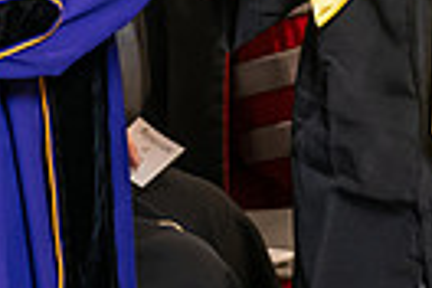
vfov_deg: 4.4
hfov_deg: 6.7
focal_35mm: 308
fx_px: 3696
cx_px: 46
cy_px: -309
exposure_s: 1/125
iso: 1600
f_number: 5
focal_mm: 70
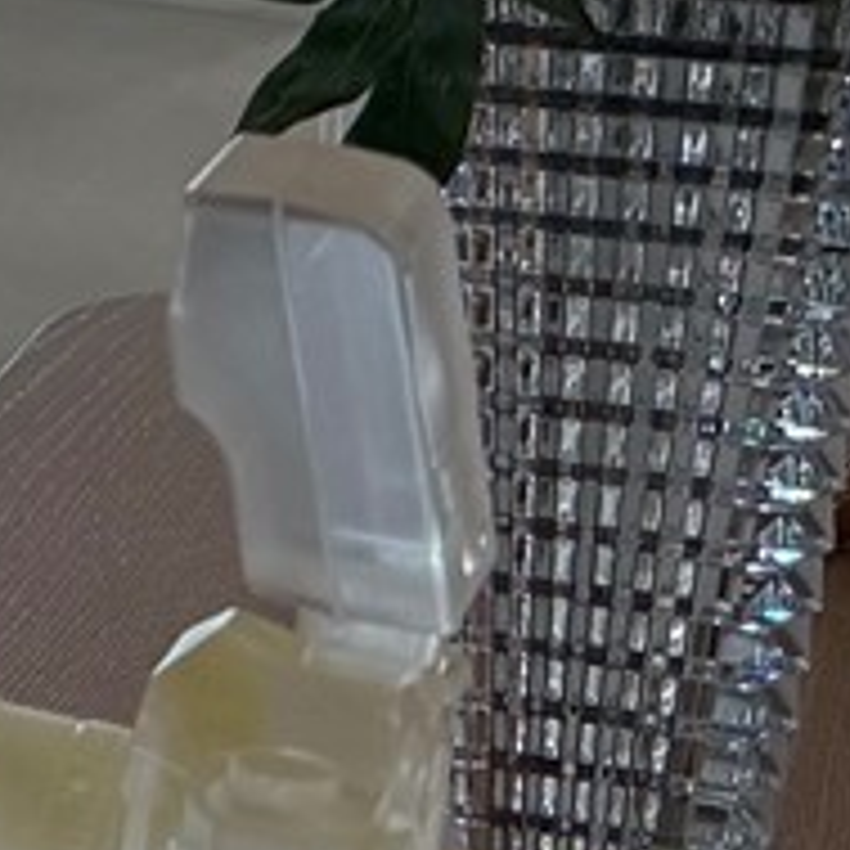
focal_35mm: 180
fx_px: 5001
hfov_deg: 7.5
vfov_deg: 9.5
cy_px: -288
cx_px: -2298
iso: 200
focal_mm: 6.76
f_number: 1.78
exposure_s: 1/228
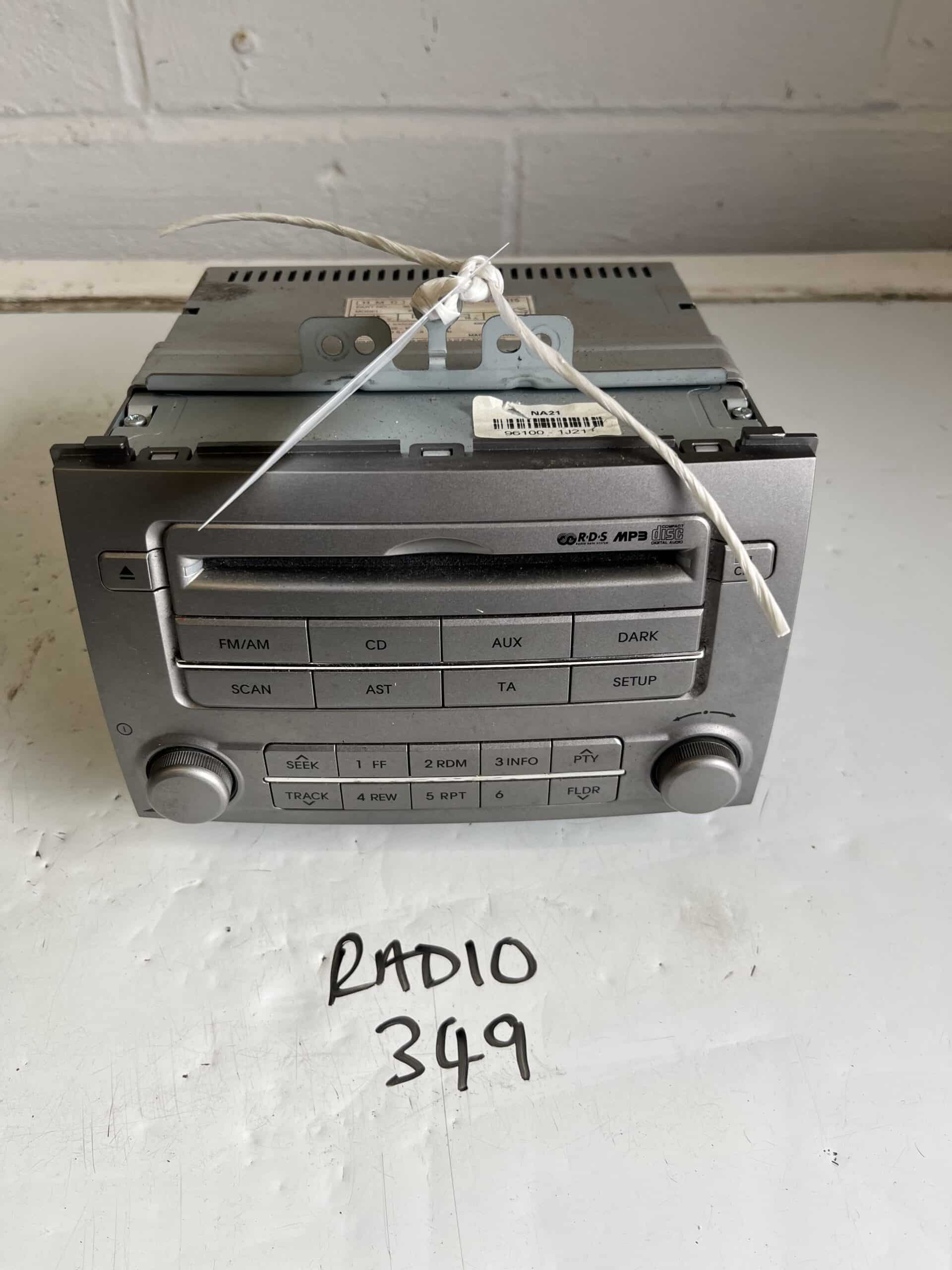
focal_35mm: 26
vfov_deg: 67.3
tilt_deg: -45.4
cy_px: 635
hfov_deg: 53.1
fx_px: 953
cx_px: 476
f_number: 1.6
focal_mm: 5.1
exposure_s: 1/171
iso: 40
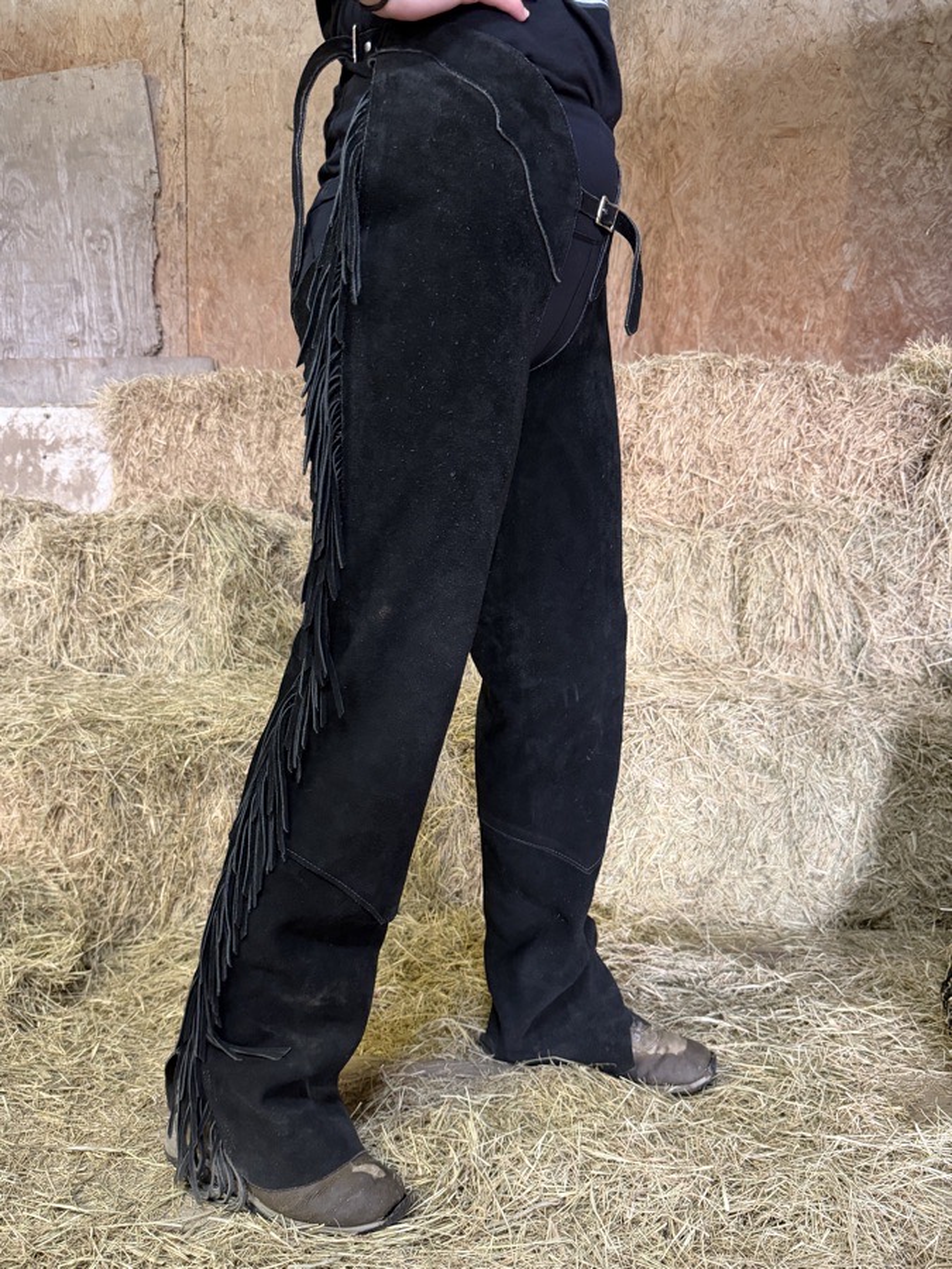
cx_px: 476
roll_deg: -1.3
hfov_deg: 56.8
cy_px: 634
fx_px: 880
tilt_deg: -7.8
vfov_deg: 71.6
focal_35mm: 24
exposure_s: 1/60
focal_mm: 6.76
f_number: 1.78
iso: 500
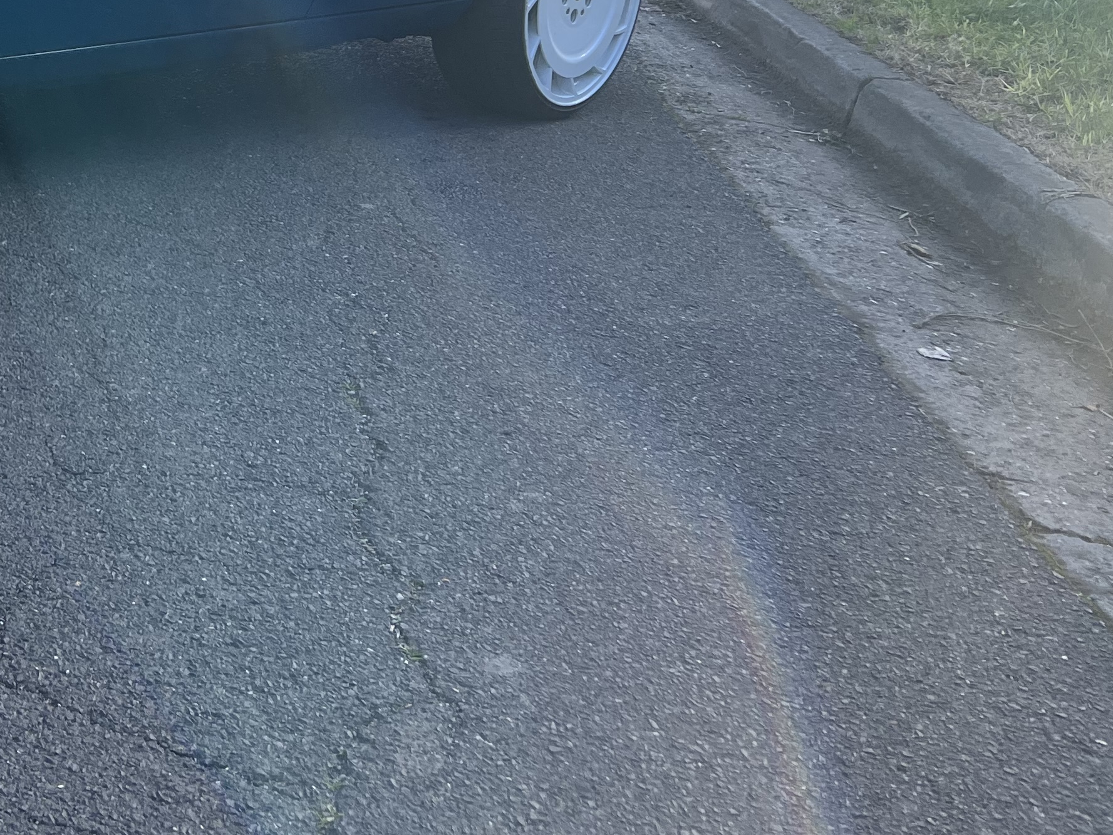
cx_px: -115
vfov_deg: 23.6
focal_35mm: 59
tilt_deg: -8.7
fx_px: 1897
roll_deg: +0.0
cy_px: -21
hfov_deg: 29.4
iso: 50
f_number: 1.5
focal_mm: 5.7
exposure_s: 1/1079
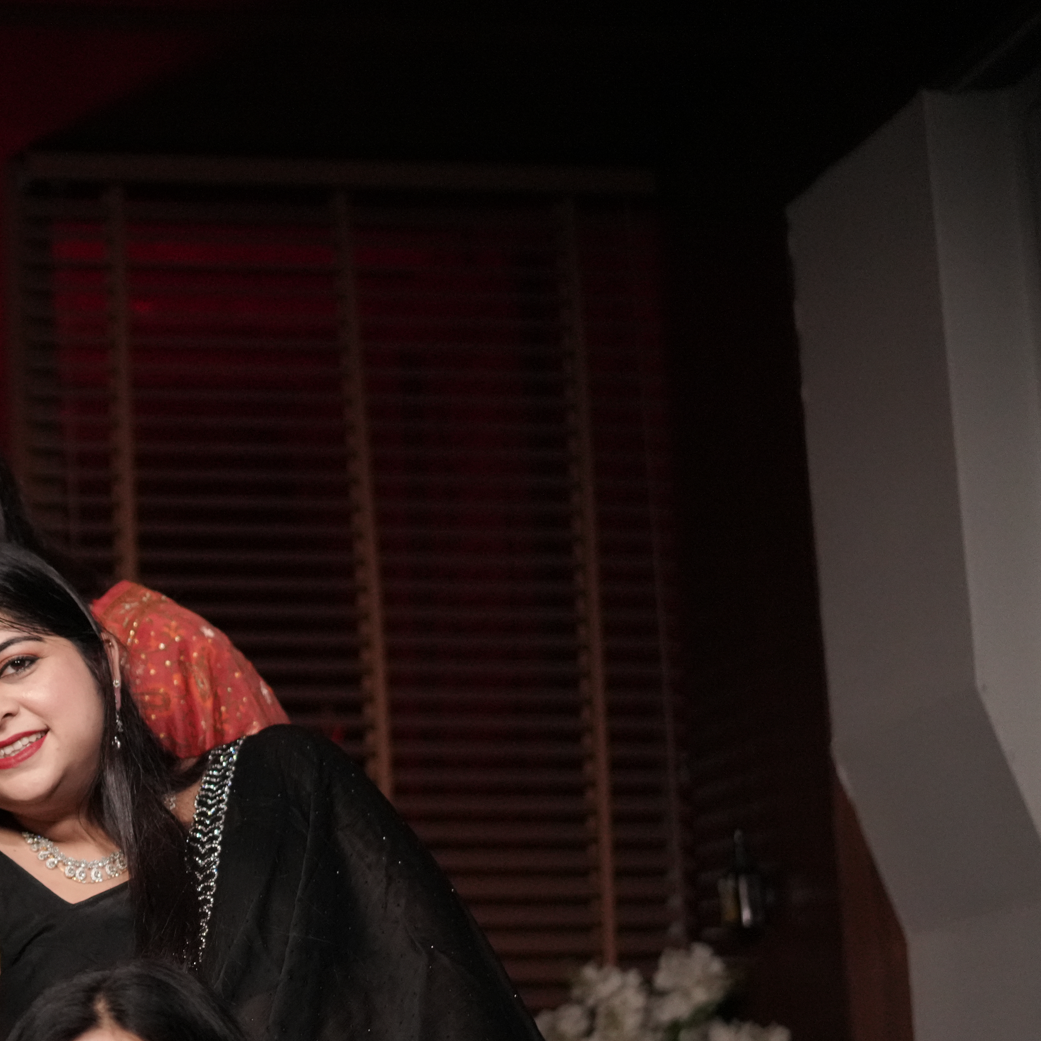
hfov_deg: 18.8
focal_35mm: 84
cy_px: 858
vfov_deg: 20.4
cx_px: -409
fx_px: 2858
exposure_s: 1/3200
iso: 3200
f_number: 1.4
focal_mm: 35
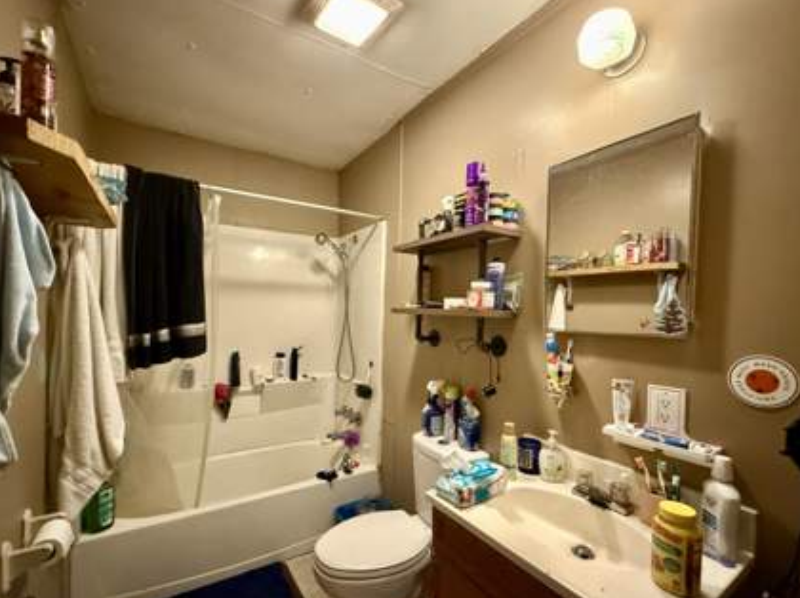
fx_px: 369
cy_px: 323
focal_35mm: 16
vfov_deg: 77.9
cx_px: 390
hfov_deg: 94.5
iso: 1000
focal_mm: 2.22
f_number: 2.2
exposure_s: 1/40
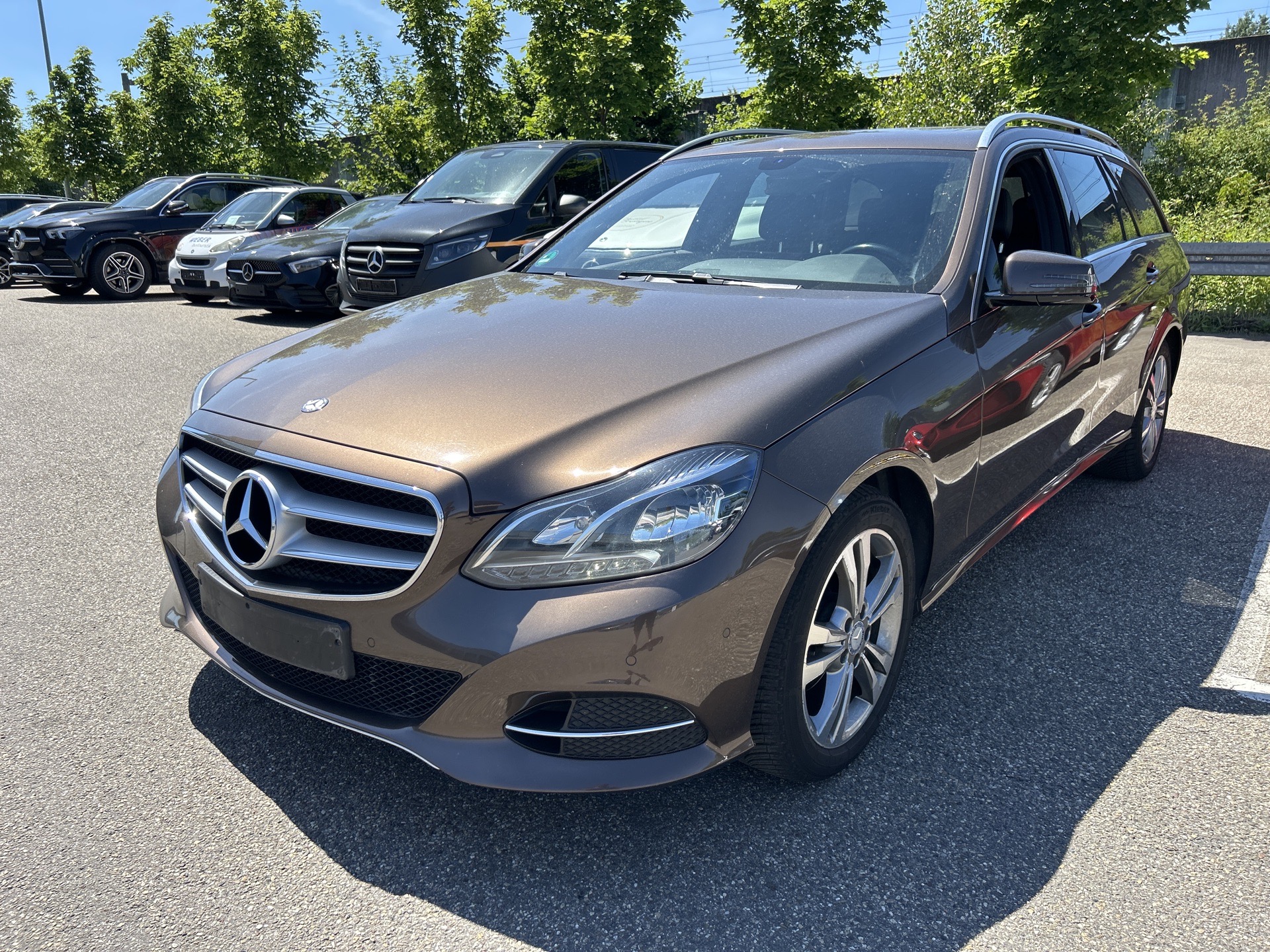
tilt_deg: -14.8
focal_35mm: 26
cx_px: 635
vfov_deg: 53.1
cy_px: 476
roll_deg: +0.1
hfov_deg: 67.3
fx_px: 954
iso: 50
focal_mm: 5.7
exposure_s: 1/1972
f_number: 1.5
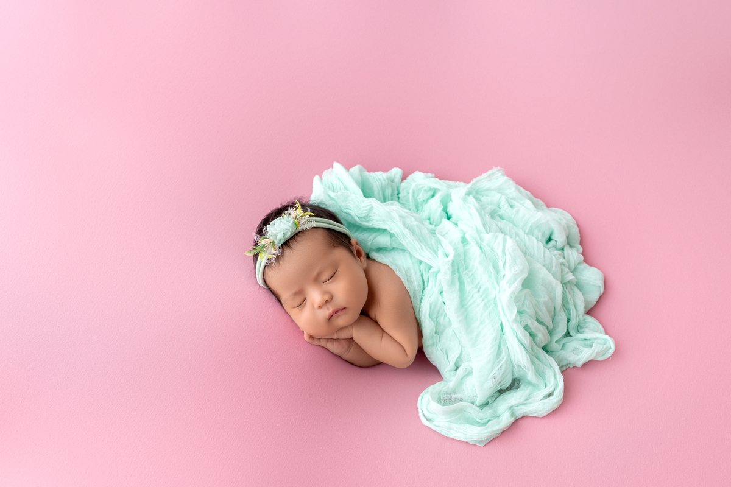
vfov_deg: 46.4
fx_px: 569
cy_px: 244
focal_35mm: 28
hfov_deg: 65.5
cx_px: 366
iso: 100
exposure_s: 1/160
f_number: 4.5
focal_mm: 28
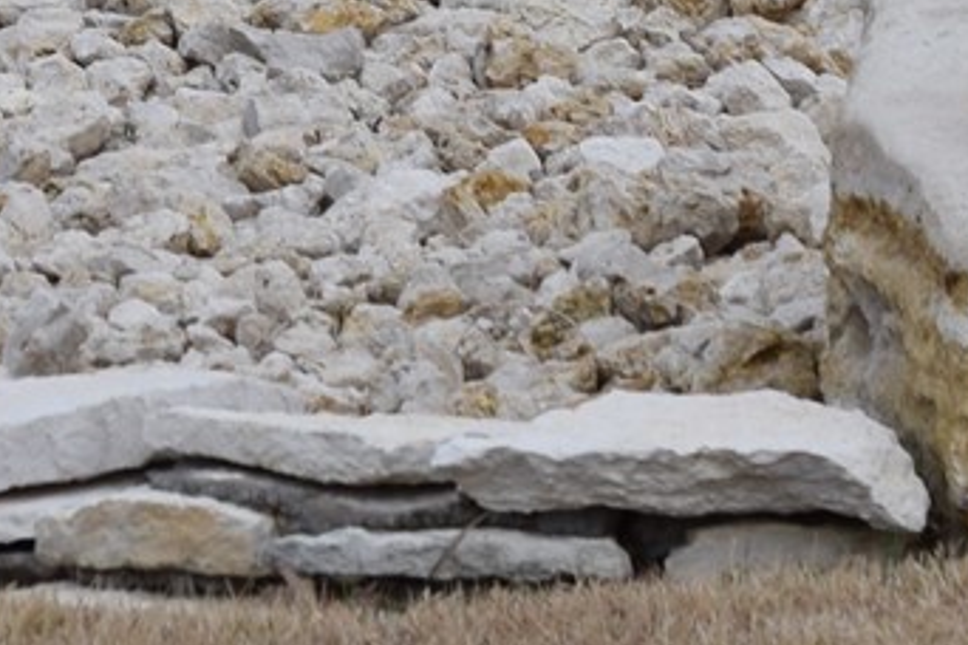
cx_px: -42
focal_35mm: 810
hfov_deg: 2.5
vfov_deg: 1.7
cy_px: -724
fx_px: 21783
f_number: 9
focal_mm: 85
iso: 200
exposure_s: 1/320
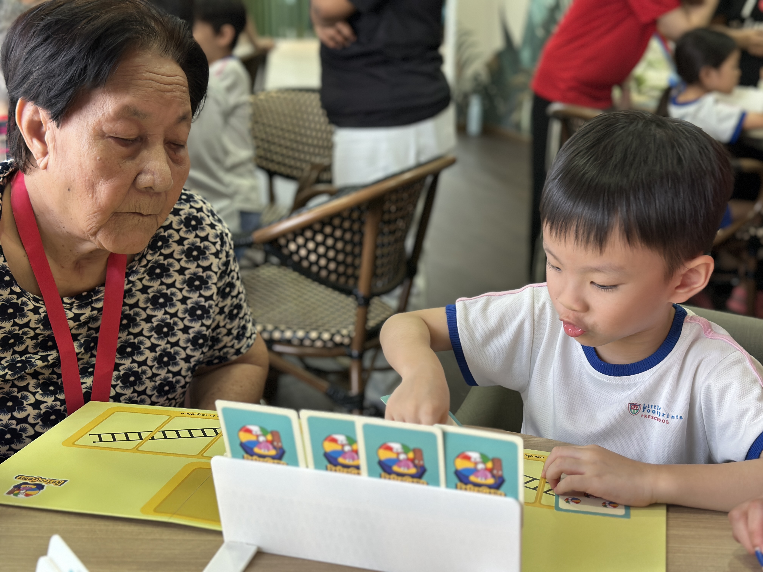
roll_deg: -0.6
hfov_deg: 39.7
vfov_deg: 30.3
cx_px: 382
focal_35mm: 48
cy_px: 286
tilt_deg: -17.4
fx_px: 1058
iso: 250
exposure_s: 1/60
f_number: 1.78
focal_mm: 6.86
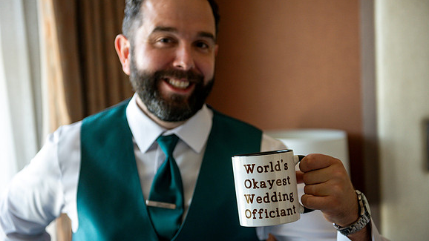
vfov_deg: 19.7
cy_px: 128
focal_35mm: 61
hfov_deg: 34.4
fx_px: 694
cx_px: 214
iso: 1250
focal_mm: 58
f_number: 2.8
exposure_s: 1/250
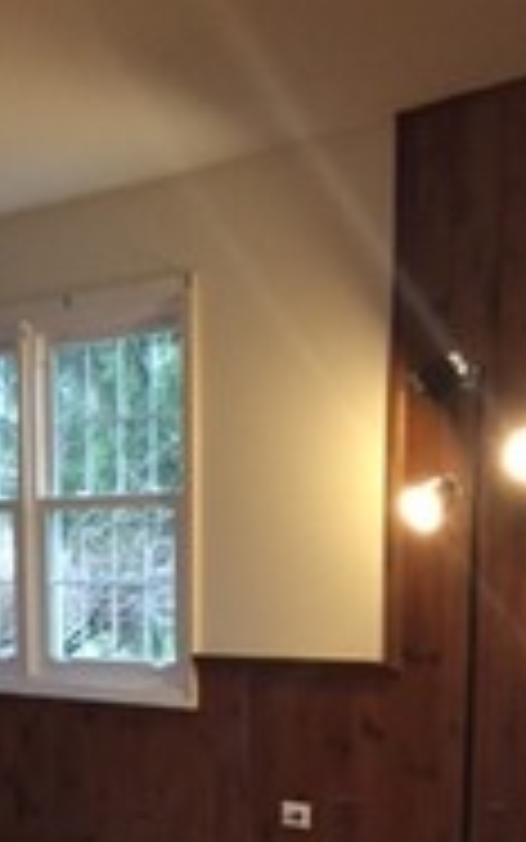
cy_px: 932
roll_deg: +0.9
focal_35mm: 79
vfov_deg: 24.4
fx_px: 1811
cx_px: 36
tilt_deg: -11.3
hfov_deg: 16.3
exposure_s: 1/20
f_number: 2.2
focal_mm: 4.15
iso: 250
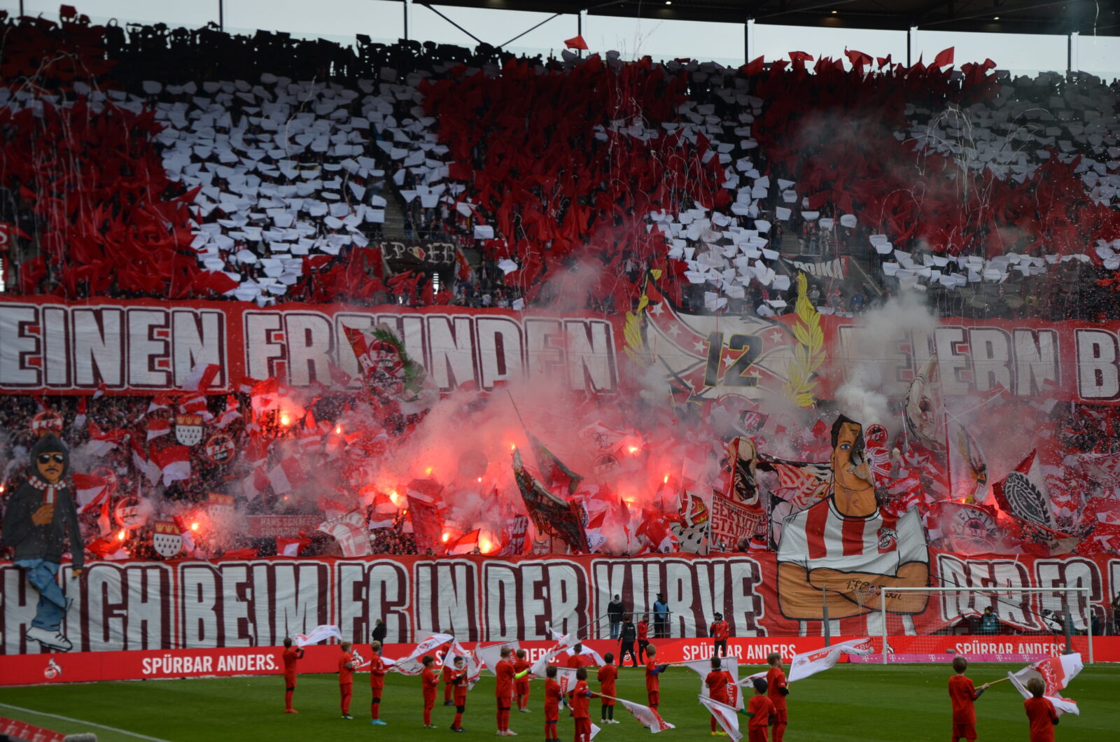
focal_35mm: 87
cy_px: 371
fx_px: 2701
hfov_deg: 23.4
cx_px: 560
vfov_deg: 15.6
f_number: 5.6
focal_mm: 58
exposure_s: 1/500
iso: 280
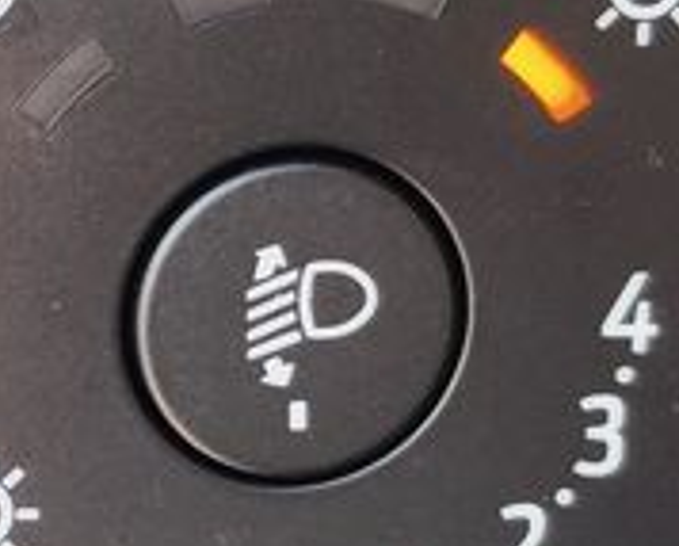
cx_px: -156
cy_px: 265
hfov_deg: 11.8
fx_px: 3200
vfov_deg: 9.7
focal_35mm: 159
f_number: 1.8
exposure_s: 1/107
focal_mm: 4.25
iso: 50
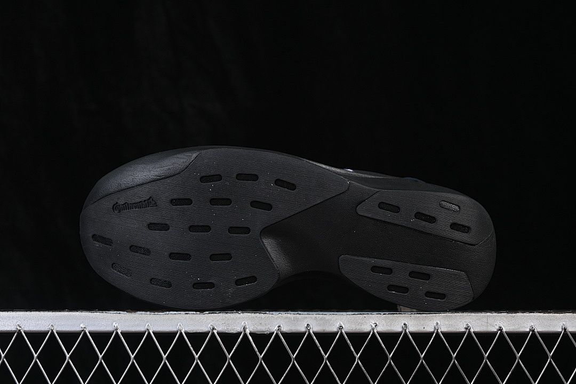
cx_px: 288
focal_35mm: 75
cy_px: 192
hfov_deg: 27.0
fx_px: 1200
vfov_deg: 18.2
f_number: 6.3
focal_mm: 50
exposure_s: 1/60
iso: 160
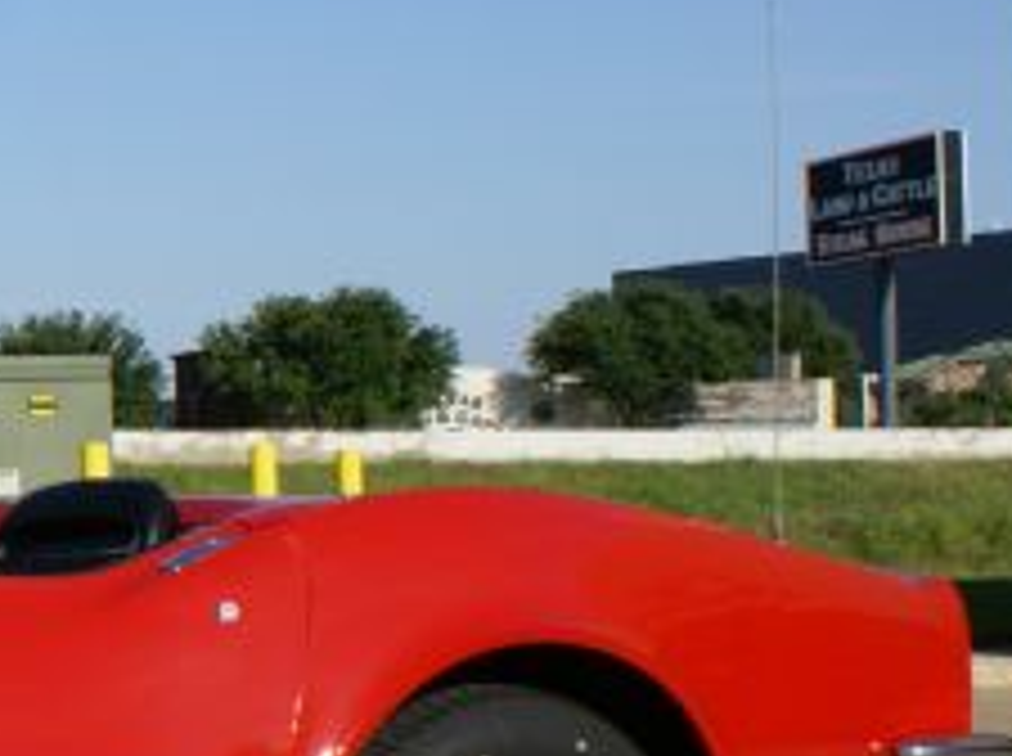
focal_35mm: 113
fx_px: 3298
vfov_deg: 13.1
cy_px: 479
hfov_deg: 15.5
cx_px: -684
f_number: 10
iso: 100
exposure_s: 1/250
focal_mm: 22
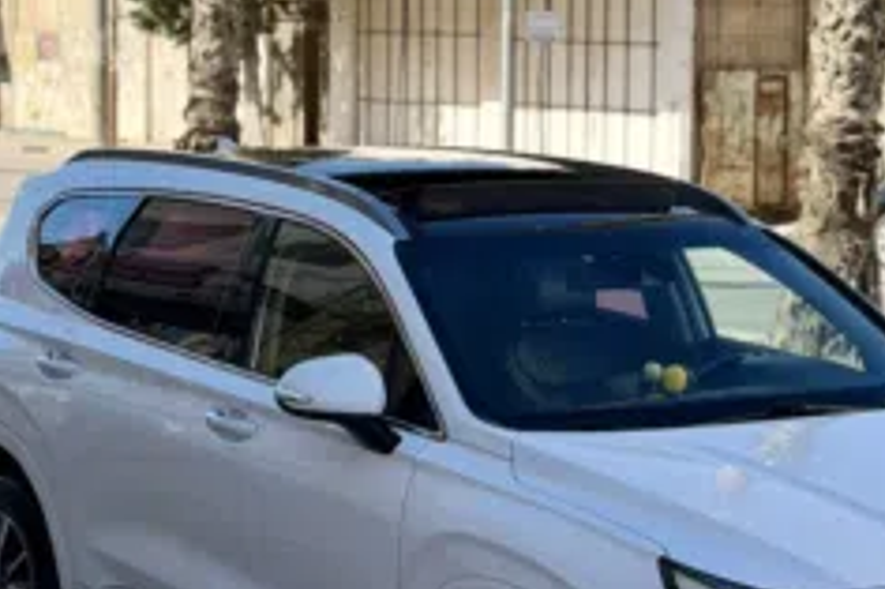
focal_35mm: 113
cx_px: 626
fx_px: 2776
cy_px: 246
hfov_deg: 18.0
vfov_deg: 12.1
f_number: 1.78
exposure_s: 1/3704
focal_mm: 6.76
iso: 80
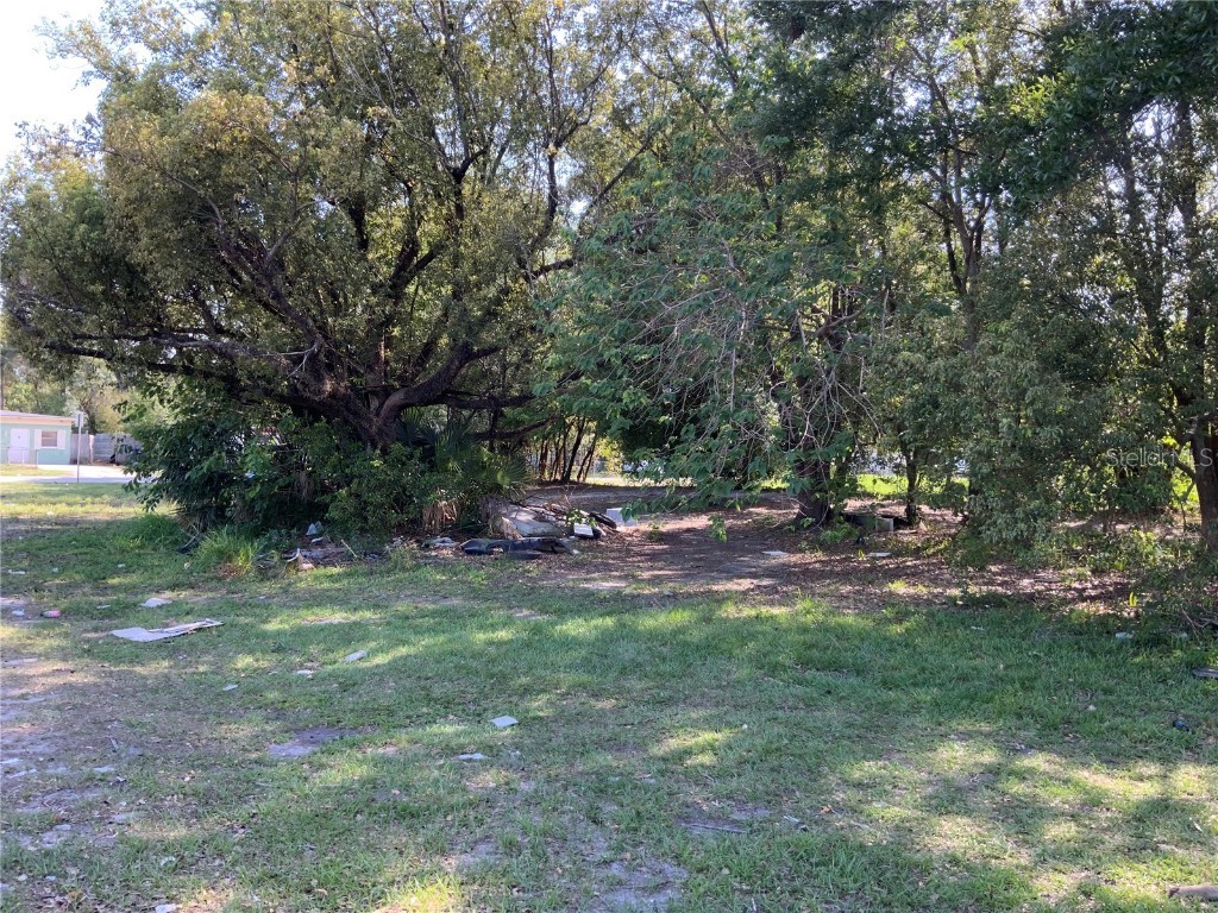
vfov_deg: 48.2
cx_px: 609
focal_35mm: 29
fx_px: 1020
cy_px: 456
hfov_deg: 61.7
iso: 20
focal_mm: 3
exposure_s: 1/122
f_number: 1.8
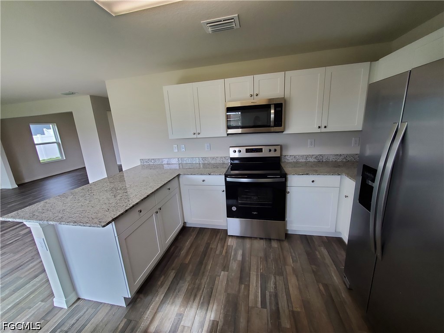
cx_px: 222
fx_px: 167
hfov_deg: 106.2
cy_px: 166
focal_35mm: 13
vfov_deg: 89.9
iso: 100
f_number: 2.2
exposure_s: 1/120
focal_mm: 1.8
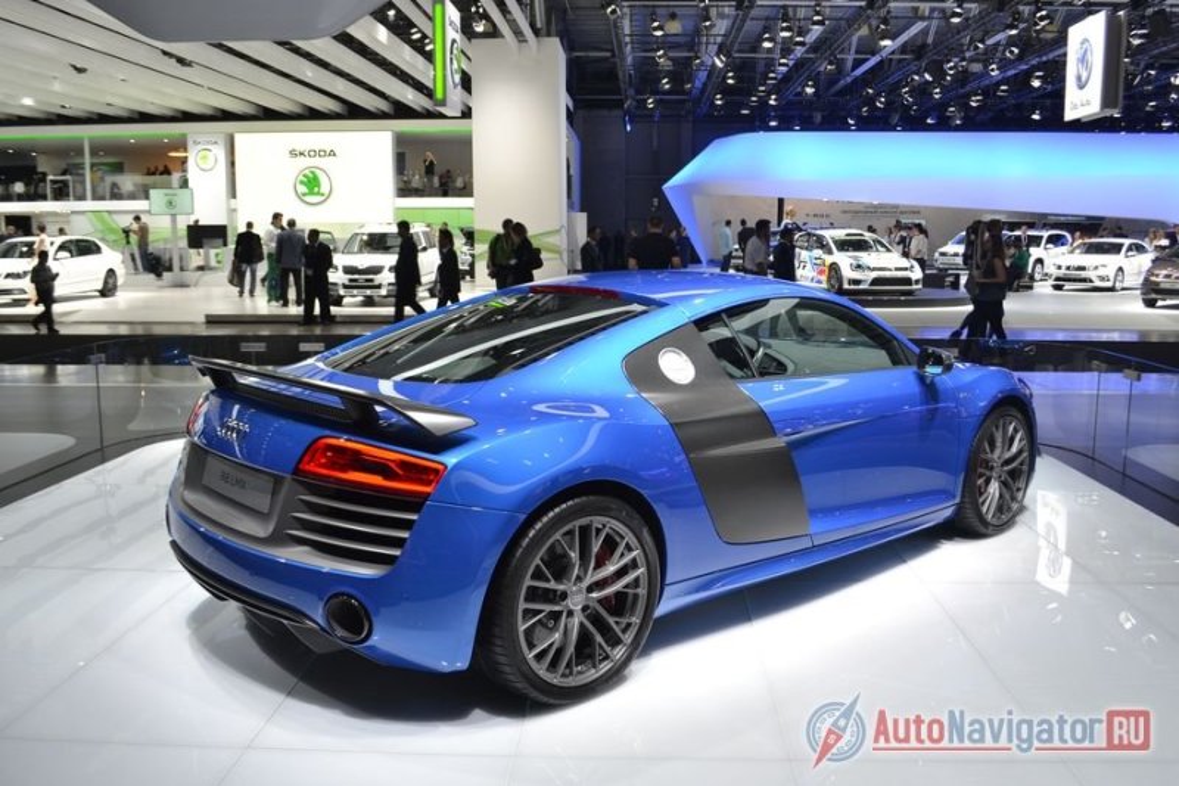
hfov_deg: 61.9
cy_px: 393
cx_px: 590
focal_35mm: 30
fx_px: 982
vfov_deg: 43.6
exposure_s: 1/60
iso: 280
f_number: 5.6
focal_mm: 20
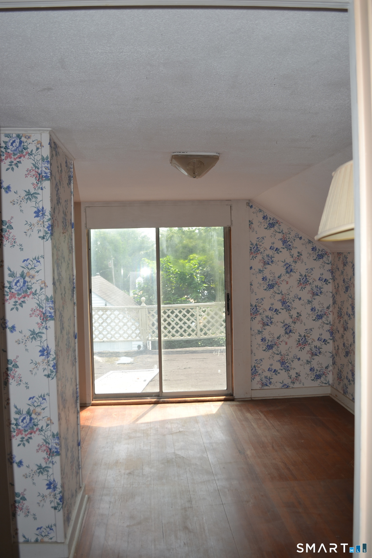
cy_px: 279
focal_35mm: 30
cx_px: 186
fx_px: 465
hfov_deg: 43.6
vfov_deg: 61.9
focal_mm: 20
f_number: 4
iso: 100
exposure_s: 1/200
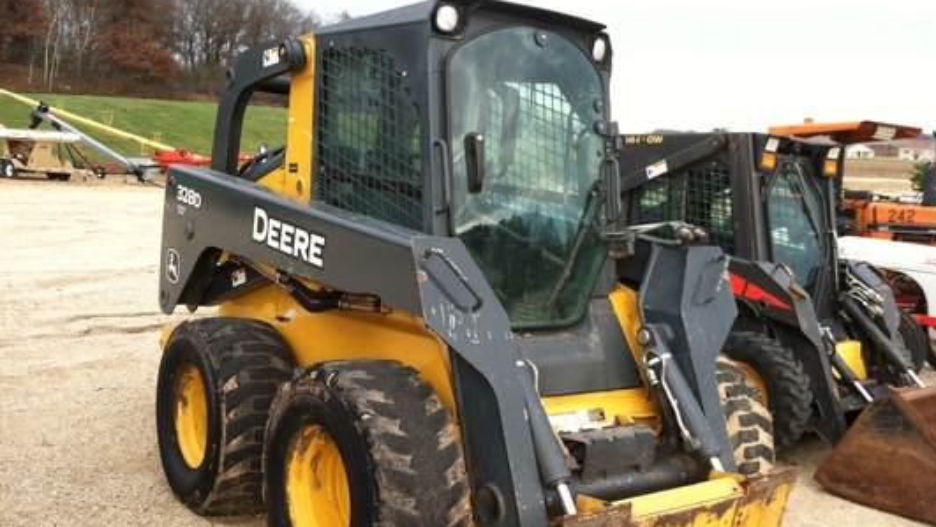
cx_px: 465
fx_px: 968
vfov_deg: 30.4
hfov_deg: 51.6
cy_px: 294
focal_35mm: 39
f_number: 2.8
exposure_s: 1/146
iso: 80
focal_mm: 3.85
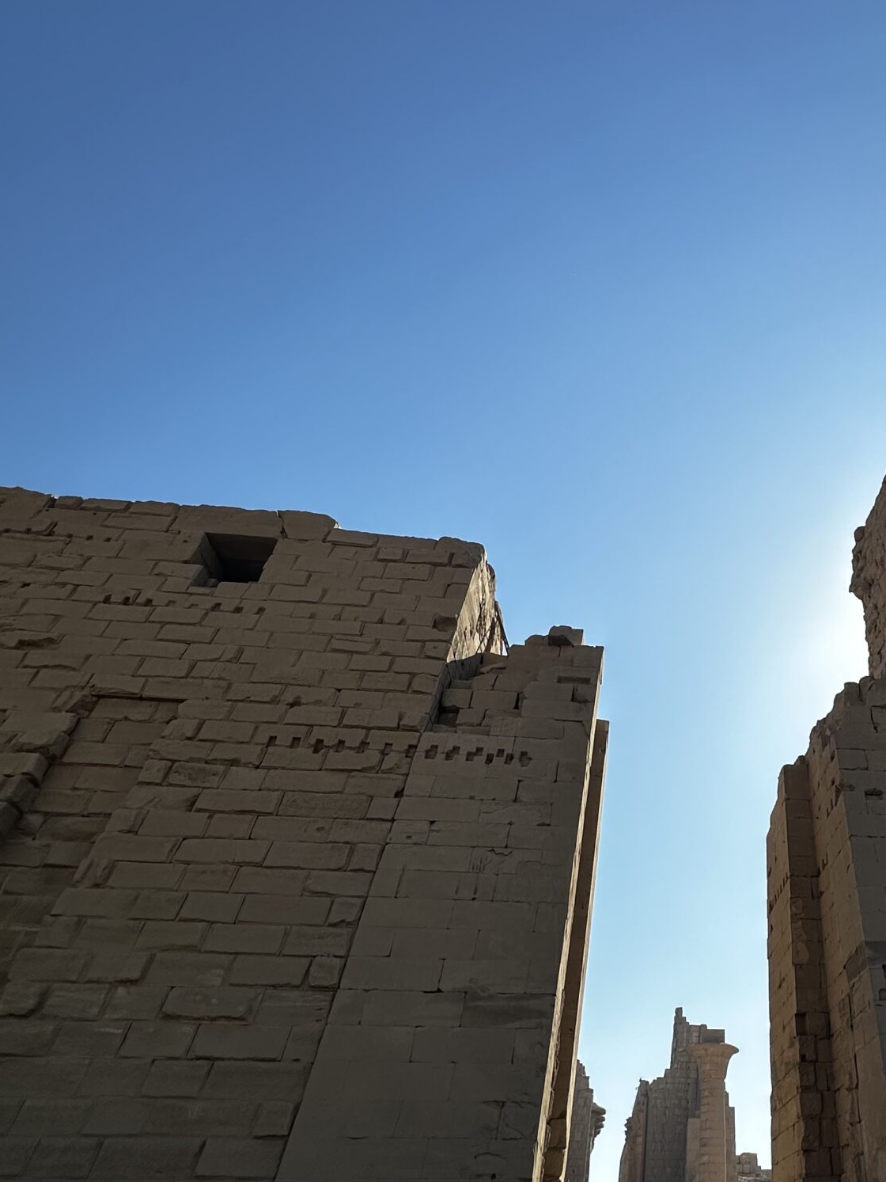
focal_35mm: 24
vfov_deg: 71.3
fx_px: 819
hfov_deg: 52.3
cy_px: 515
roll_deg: +0.6
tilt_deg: +44.5
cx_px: 736
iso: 50
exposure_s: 1/3401
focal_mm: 2.22
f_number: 2.2
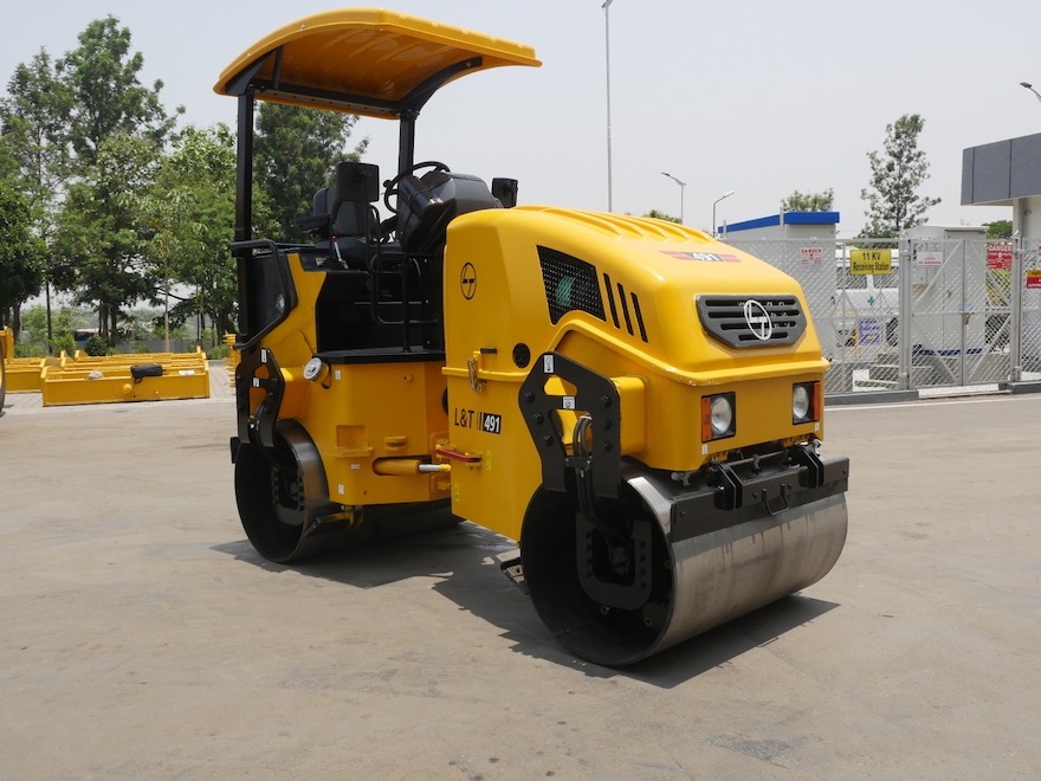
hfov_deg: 56.8
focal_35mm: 32
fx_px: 962
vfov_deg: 44.2
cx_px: 520
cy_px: 390
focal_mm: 16
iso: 800
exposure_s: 1/1000
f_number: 9
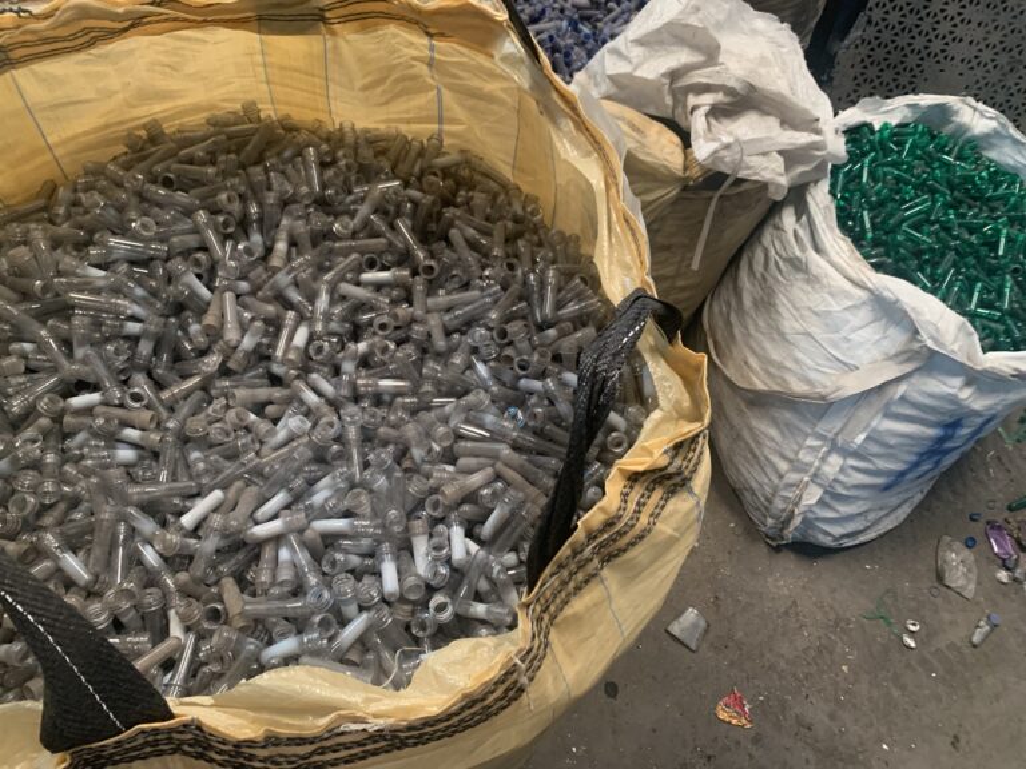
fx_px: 771
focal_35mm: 26
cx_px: 513
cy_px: 384
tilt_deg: -56.9
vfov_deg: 53.1
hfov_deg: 67.3
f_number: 1.8
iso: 400
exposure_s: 1/46
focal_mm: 4.25
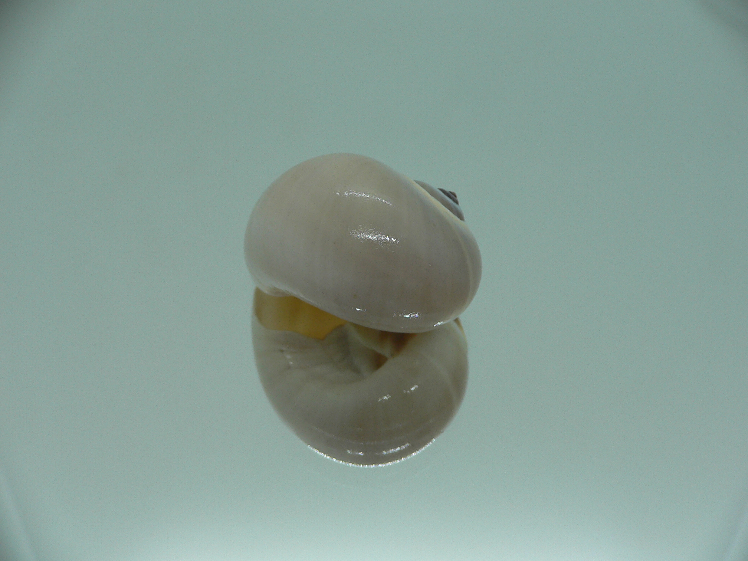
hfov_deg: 52.6
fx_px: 756
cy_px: 280
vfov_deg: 40.7
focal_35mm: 35
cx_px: 374
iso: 80
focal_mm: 4.6
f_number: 2.8
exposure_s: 1/60
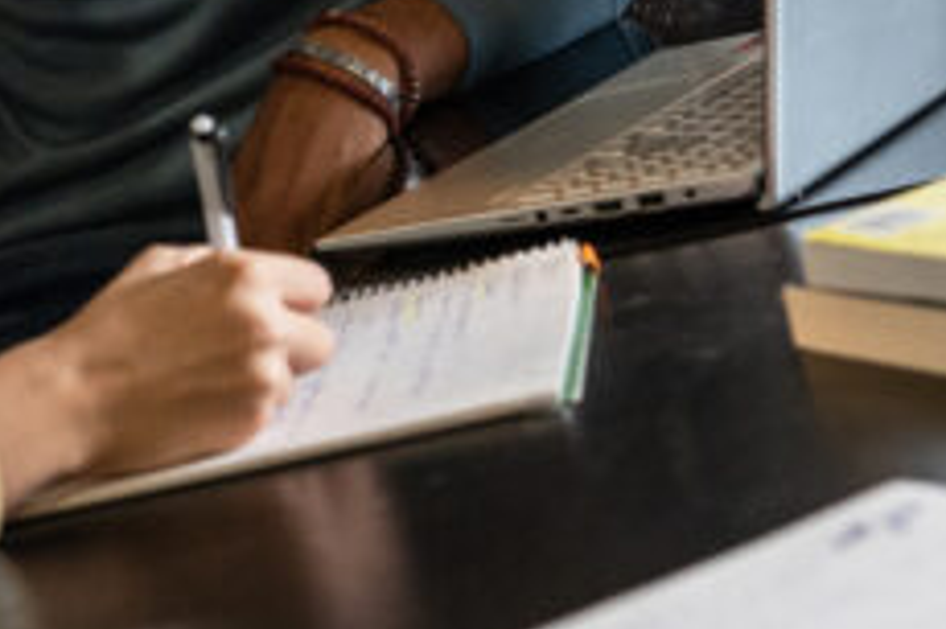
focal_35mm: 117
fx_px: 3072
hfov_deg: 17.1
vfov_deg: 11.5
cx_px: -8
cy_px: -95
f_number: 3.5
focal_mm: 35
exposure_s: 1/160
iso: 1000
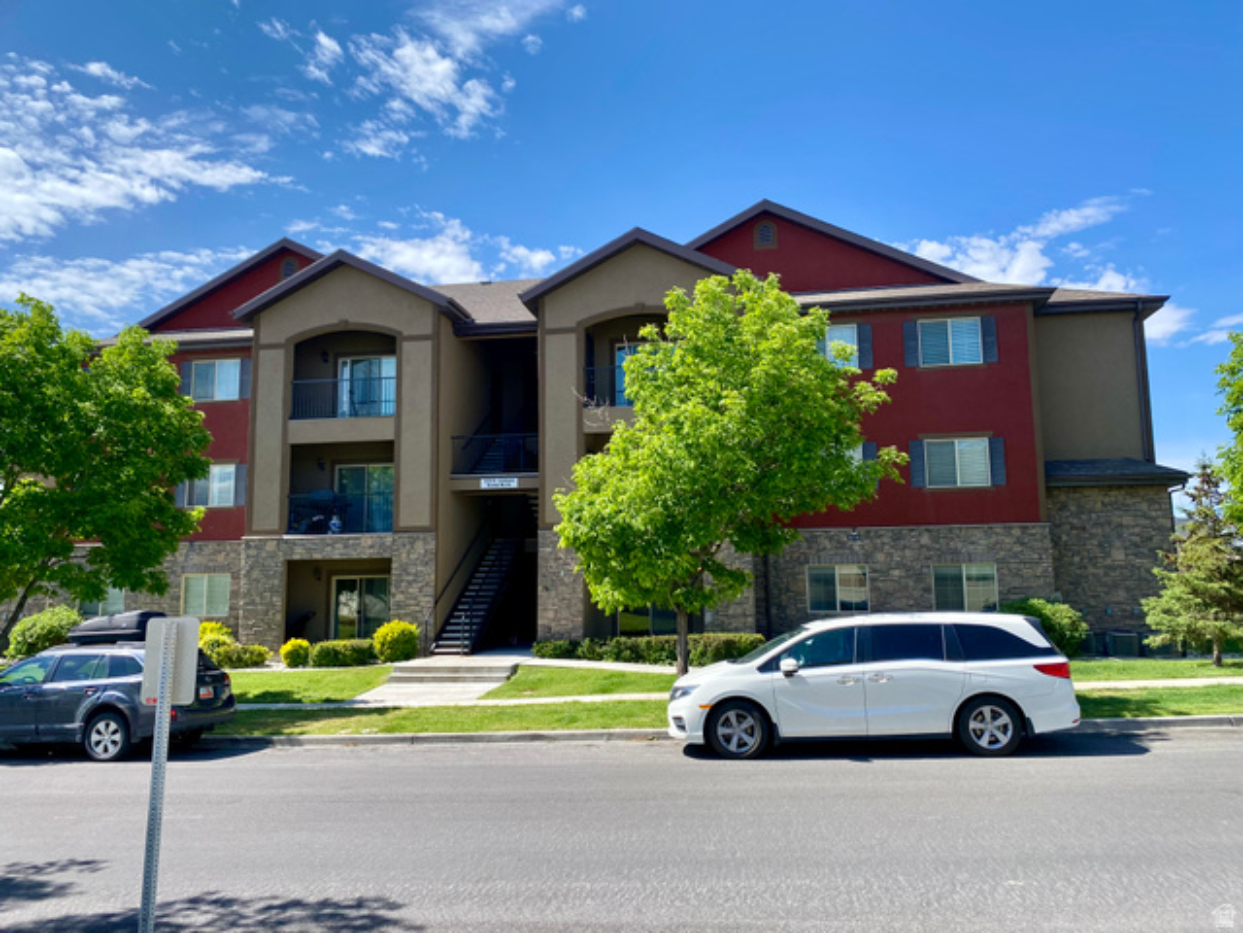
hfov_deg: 67.3
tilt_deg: +8.9
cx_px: 622
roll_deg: +0.0
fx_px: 934
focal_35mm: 26
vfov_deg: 53.1
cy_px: 466
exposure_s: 1/1779
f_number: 1.8
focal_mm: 4.25
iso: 32
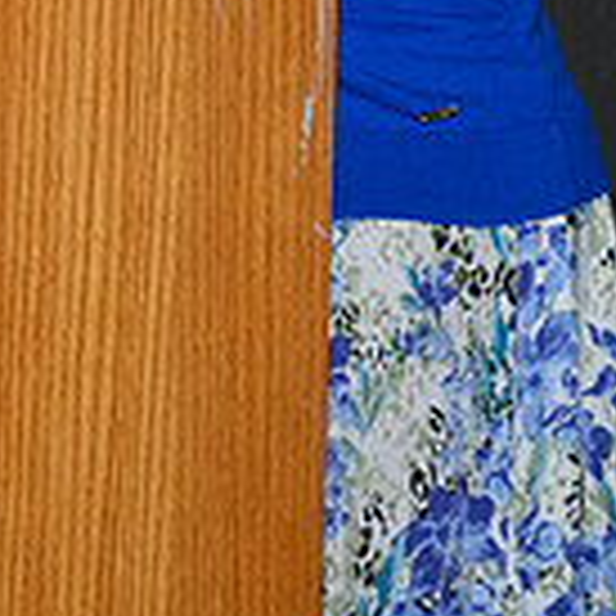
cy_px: -509
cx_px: -45
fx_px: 8053
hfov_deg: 4.4
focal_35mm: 400
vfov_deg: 4.3
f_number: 4
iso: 800
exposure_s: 1/125
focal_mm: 55
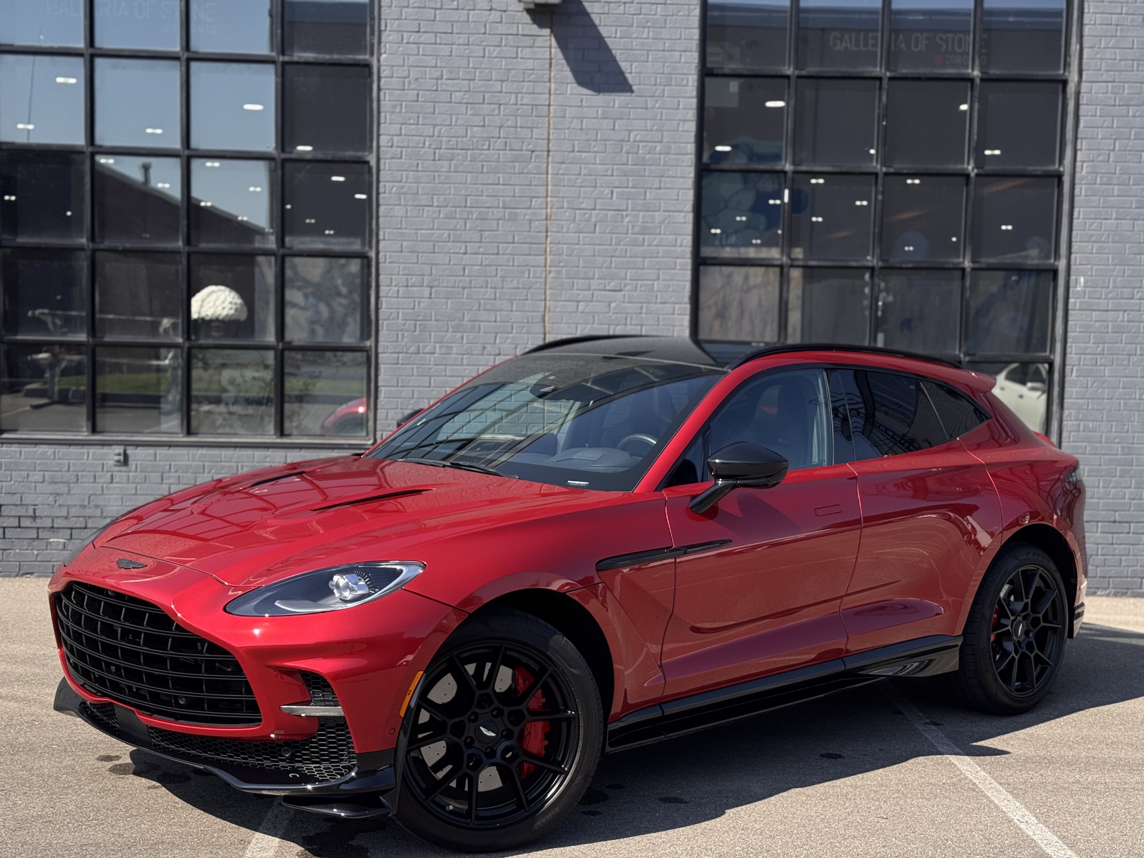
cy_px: 429
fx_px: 1586
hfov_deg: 39.7
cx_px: 572
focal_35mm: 48
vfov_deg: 30.3
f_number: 1.78
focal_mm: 6.76
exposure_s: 1/2959
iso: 64
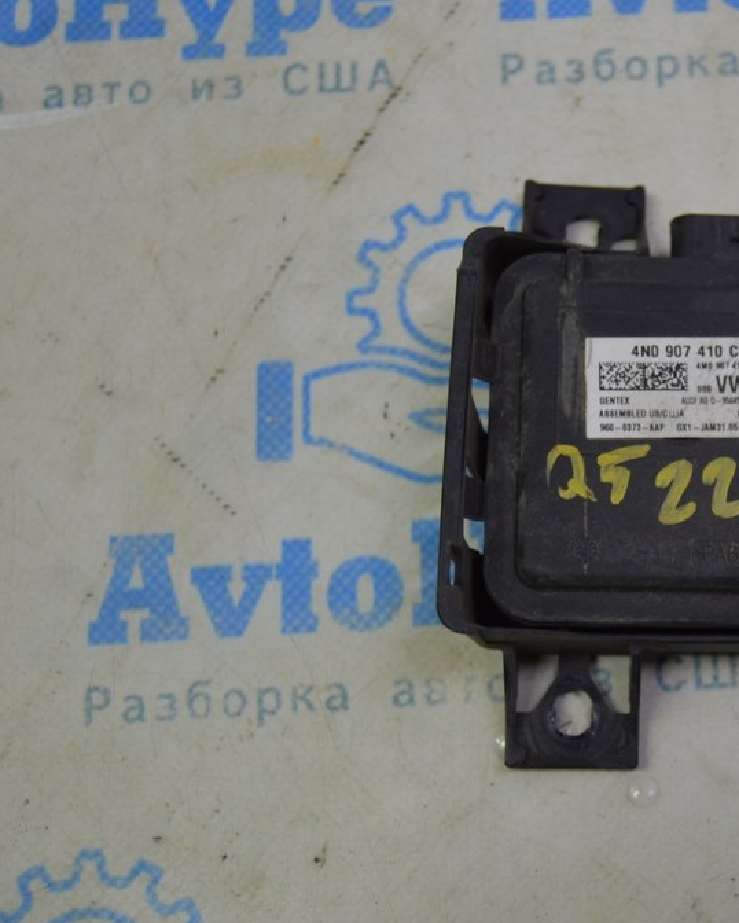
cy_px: 466
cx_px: 701
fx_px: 1640
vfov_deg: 31.4
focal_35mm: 60
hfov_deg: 24.5
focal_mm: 28
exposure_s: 1/80
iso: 400
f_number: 4.2
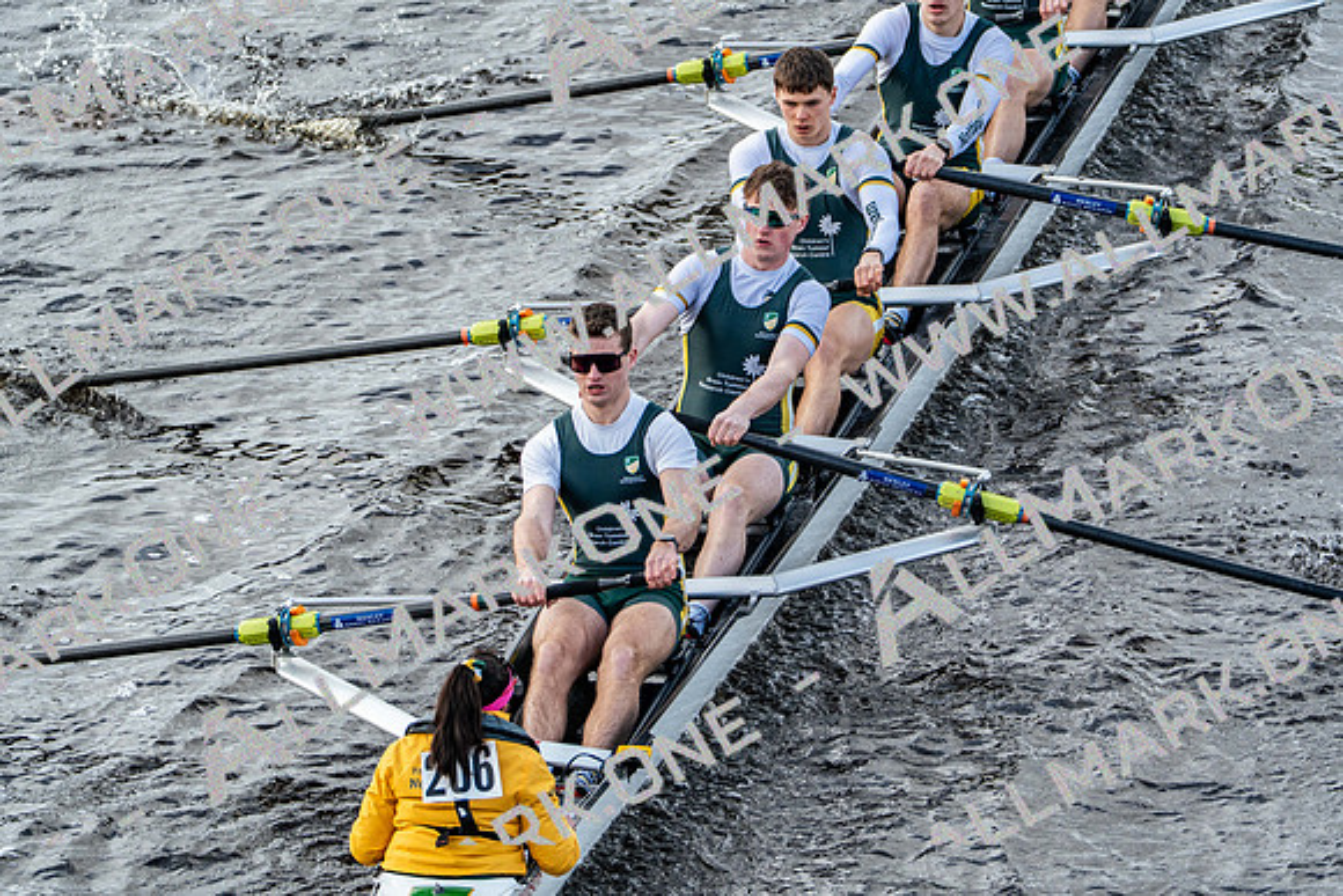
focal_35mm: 382
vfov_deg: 3.6
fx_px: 14253
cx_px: 672
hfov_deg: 5.4
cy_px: 448
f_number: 6.3
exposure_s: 1/1250
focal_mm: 382
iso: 1000
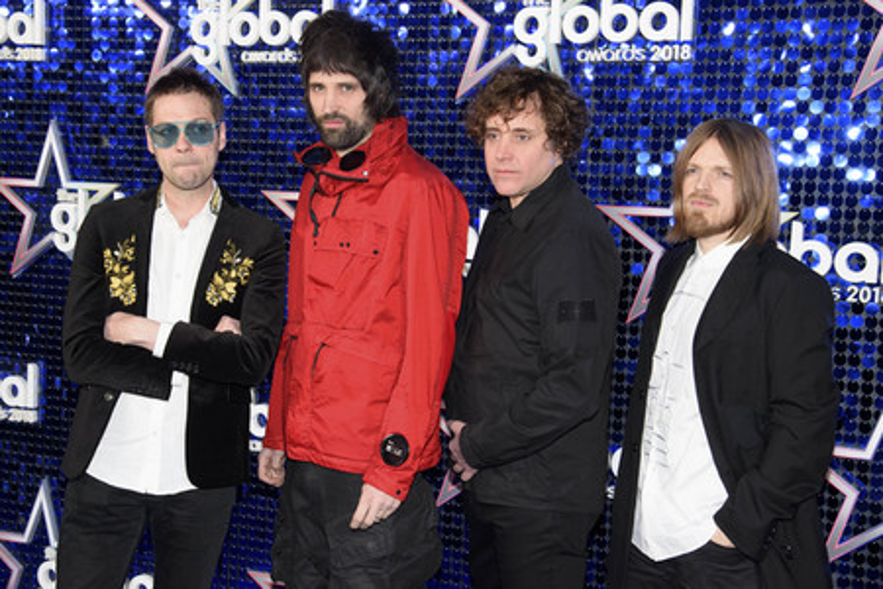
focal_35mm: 52
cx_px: 442
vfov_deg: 26.0
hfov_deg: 38.2
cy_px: 294
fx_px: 1275
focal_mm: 52
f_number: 5.6
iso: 800
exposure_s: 1/250
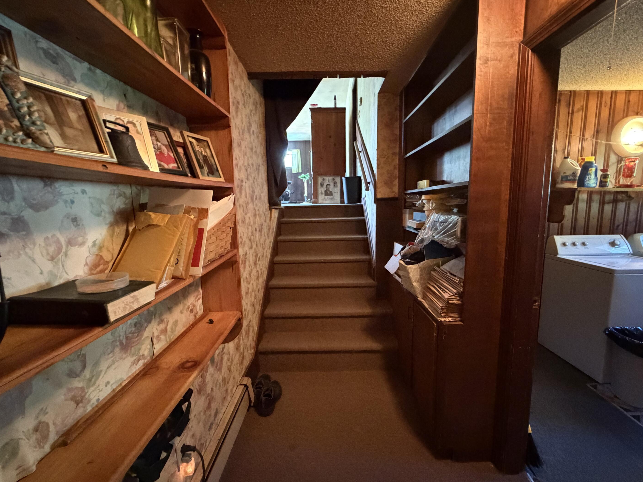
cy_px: 240
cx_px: 332
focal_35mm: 15
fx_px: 279
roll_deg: +2.0
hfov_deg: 98.1
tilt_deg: -8.5
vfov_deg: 81.7
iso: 1600
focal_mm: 2.22
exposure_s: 1/40
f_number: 2.2
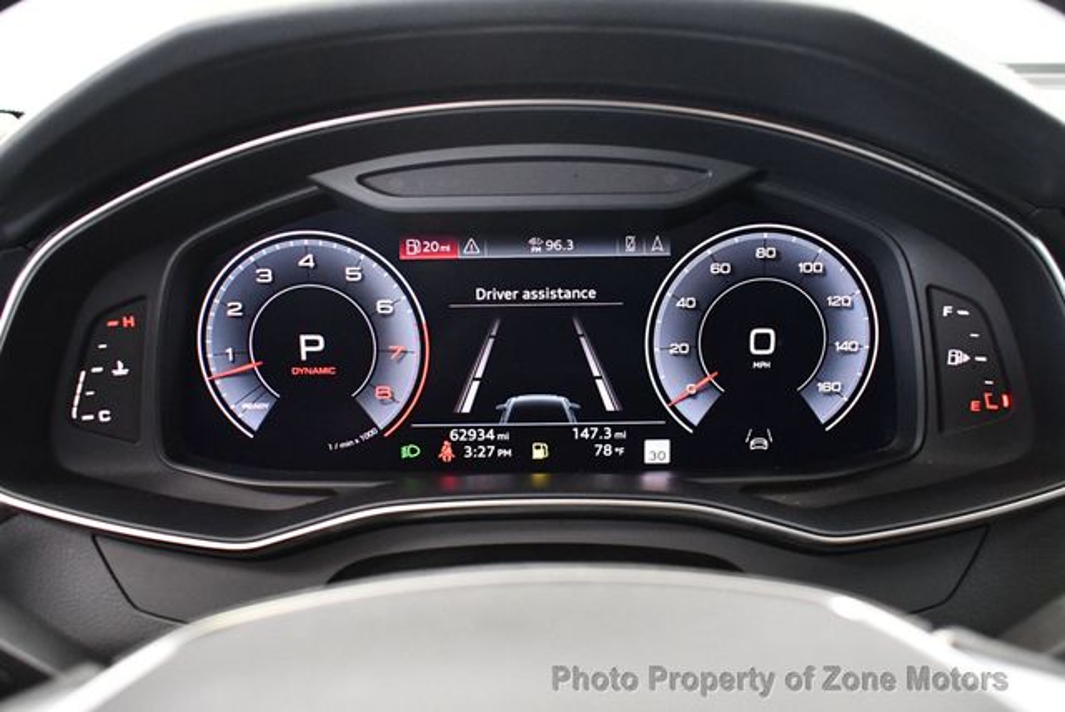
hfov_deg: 53.1
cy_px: 356
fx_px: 1066
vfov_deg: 36.9
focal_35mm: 36
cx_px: 532
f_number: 3.5
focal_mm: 18
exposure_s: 1/60
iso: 4500
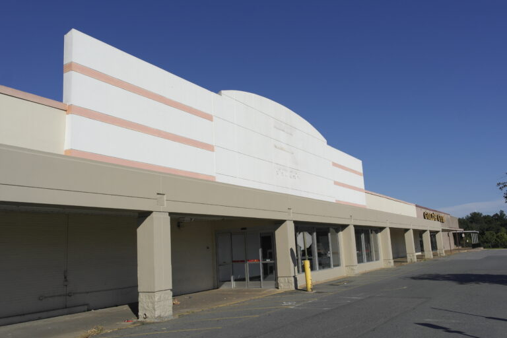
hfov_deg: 61.9
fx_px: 422
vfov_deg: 43.6
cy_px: 169
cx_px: 254
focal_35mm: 30
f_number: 9
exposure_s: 1/500
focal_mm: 20
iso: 100
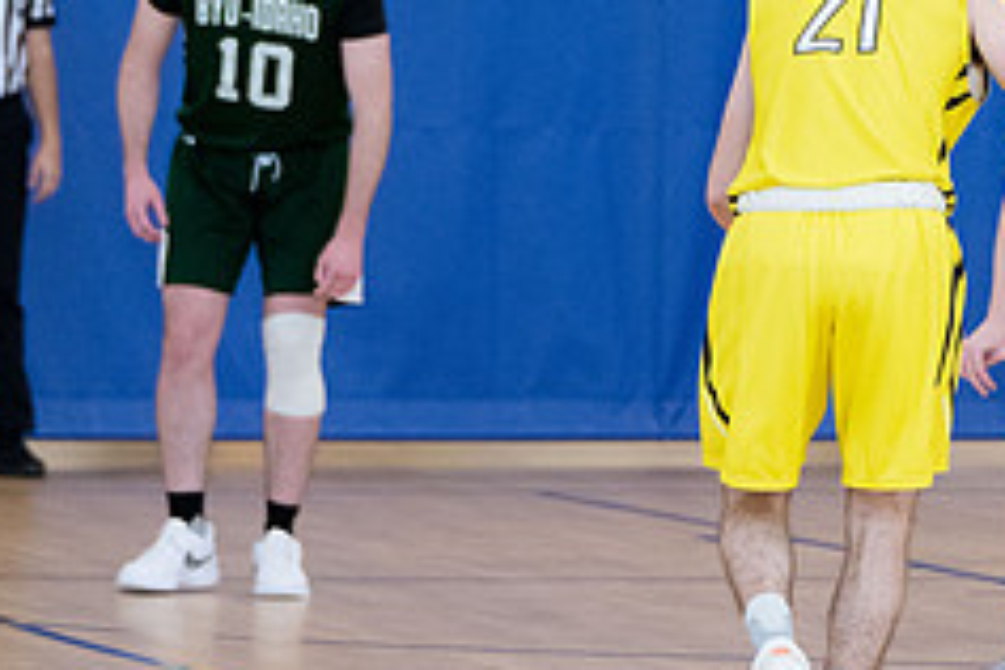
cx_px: 1215
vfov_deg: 3.6
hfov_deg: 5.4
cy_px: 36
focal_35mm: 381
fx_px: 10635
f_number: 3.5
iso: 3200
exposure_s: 1/500
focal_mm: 115
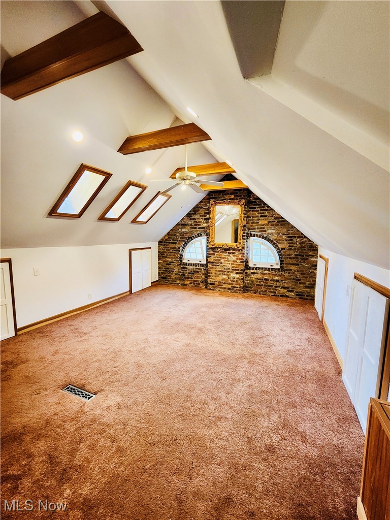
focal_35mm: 13
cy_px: 260
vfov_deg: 106.2
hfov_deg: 89.9
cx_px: 195
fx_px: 195
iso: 320
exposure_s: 1/40
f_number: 2.2
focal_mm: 2.2
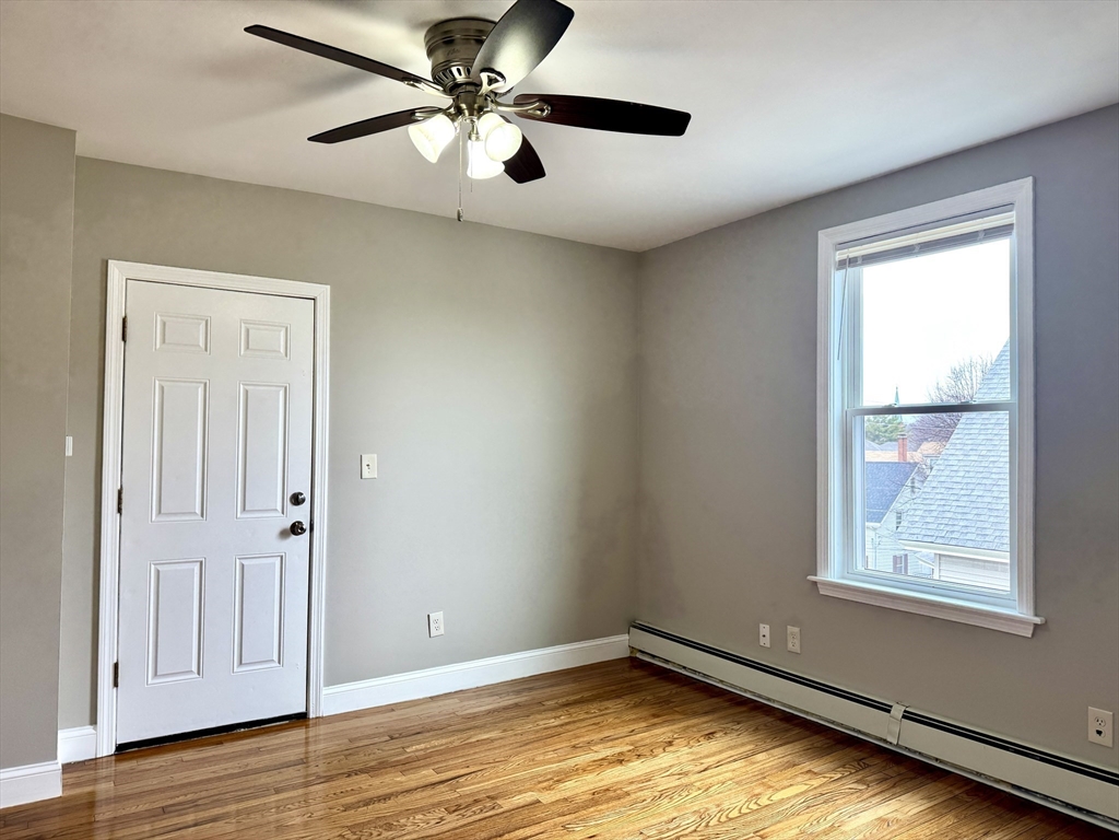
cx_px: 560
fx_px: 776
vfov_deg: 56.8
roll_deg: -0.9
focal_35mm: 24
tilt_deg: +1.2
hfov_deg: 71.6
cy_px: 420
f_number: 1.78
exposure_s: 1/120
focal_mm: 6.76
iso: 100
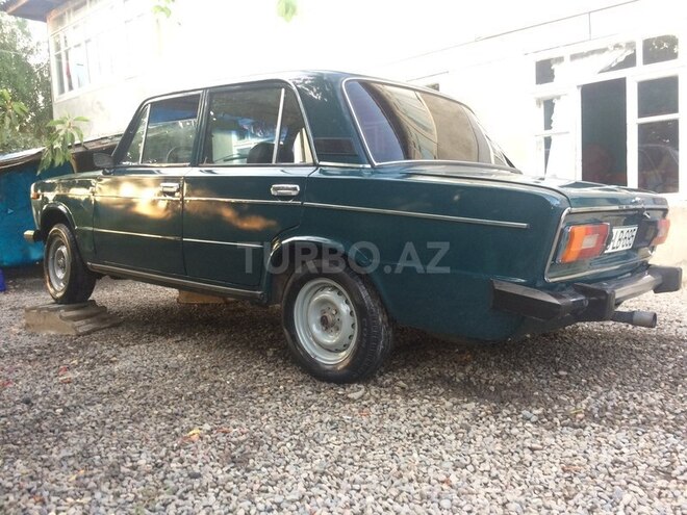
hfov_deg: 61.7
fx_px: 576
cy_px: 258
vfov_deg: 48.2
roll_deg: +2.6
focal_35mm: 29
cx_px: 344
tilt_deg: -6.4
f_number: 2.2
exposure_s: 1/33
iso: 125
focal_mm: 4.15
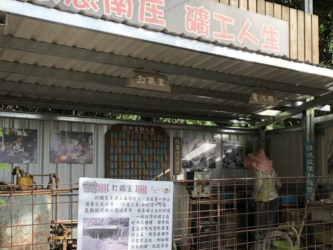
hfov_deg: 42.0
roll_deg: +0.0
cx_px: 188
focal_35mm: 45
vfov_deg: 32.0
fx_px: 433
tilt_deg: +1.3
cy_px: 165
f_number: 1.8
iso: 20
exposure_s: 1/267
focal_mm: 3.99
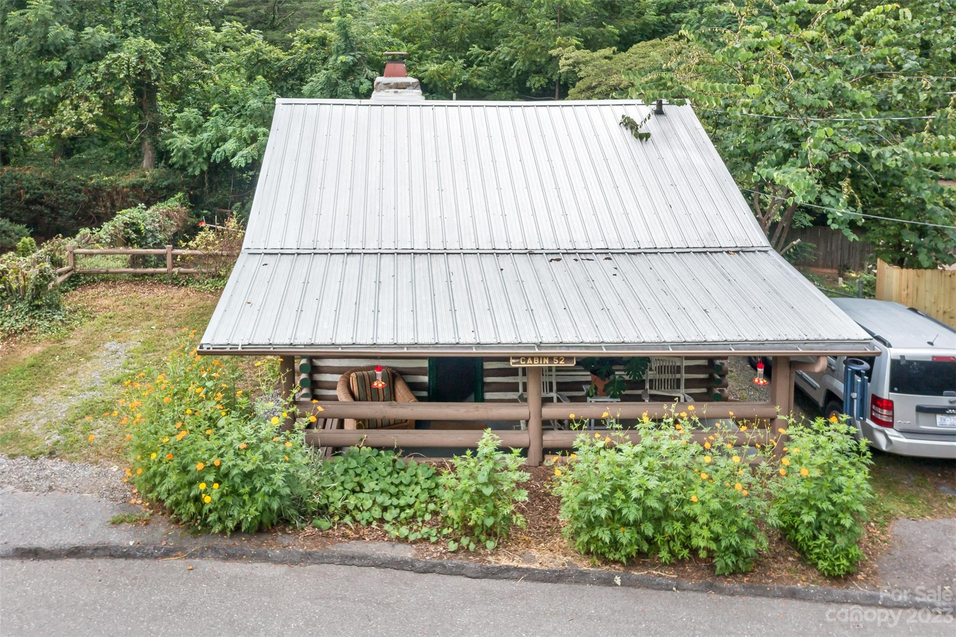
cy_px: 318
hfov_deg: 65.5
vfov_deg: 46.4
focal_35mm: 28
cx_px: 478
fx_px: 743
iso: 100
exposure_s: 1/240
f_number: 5
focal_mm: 10.26
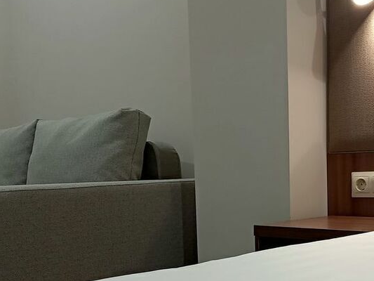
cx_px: 262
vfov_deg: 22.7
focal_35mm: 63
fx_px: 681
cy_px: 250
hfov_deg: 30.4
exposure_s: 1/33.3
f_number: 2.2
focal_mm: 3.65
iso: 279
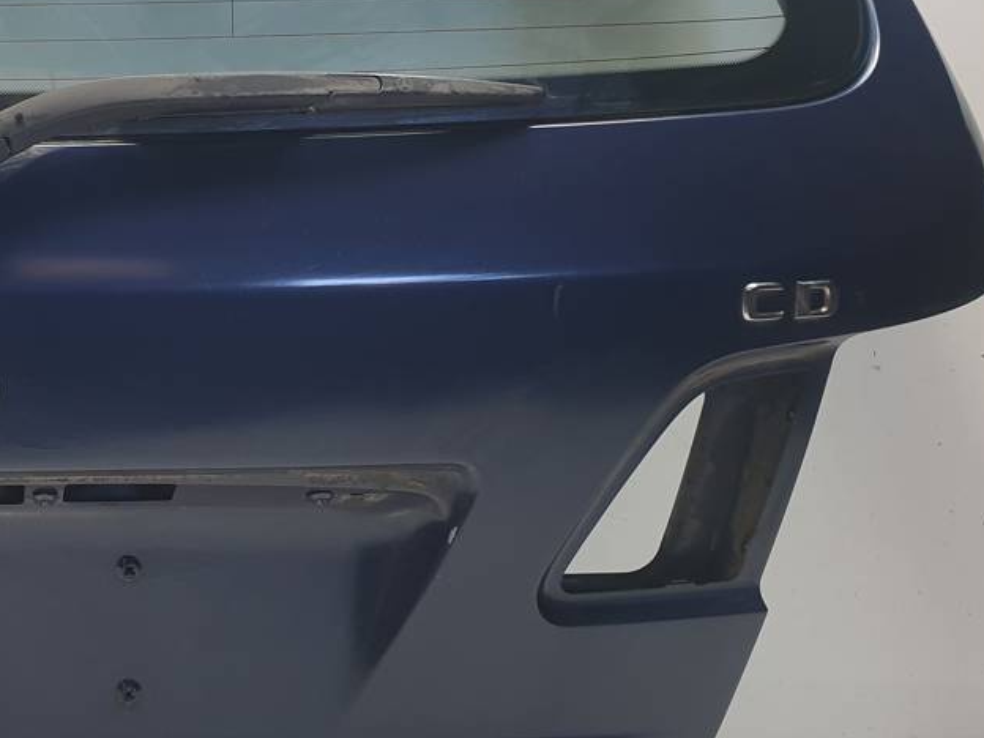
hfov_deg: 29.3
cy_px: 203
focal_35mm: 60
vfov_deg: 24.2
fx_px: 1706
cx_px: -79
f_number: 2.4
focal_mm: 4.3
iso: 80
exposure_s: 1/100
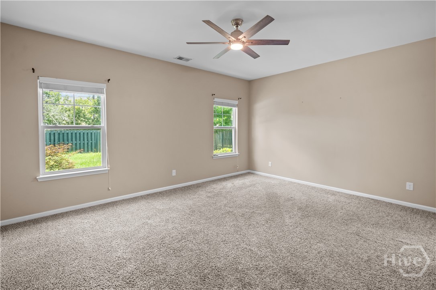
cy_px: 145
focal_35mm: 16
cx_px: 218
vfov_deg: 73.7
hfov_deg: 96.7
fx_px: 194
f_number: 6.3
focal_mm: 16
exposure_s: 1/30
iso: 2000
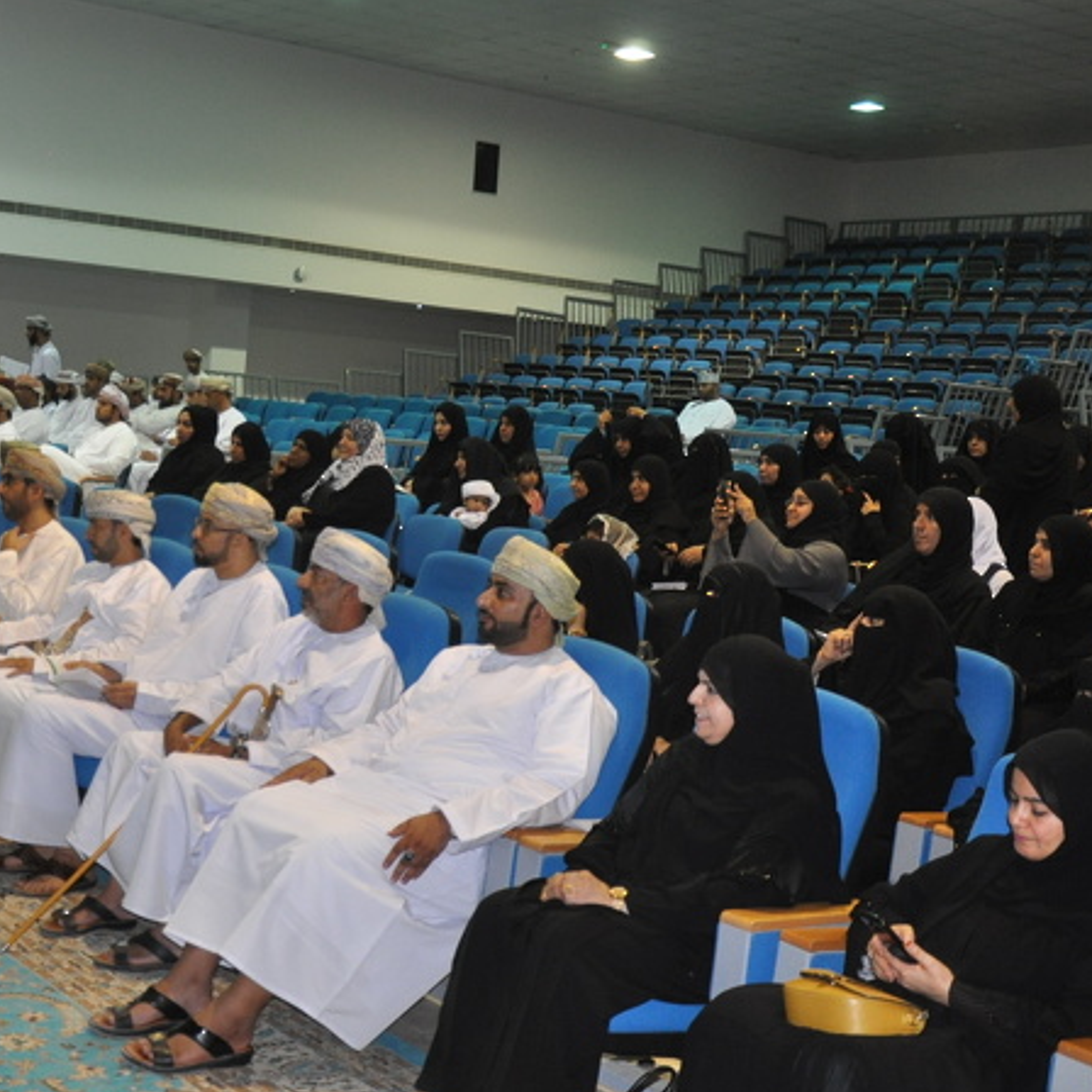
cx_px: 224
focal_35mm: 48
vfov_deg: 35.5
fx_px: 1705
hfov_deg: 34.5
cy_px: 581
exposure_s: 1/60
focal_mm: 21
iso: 800
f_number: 3.8
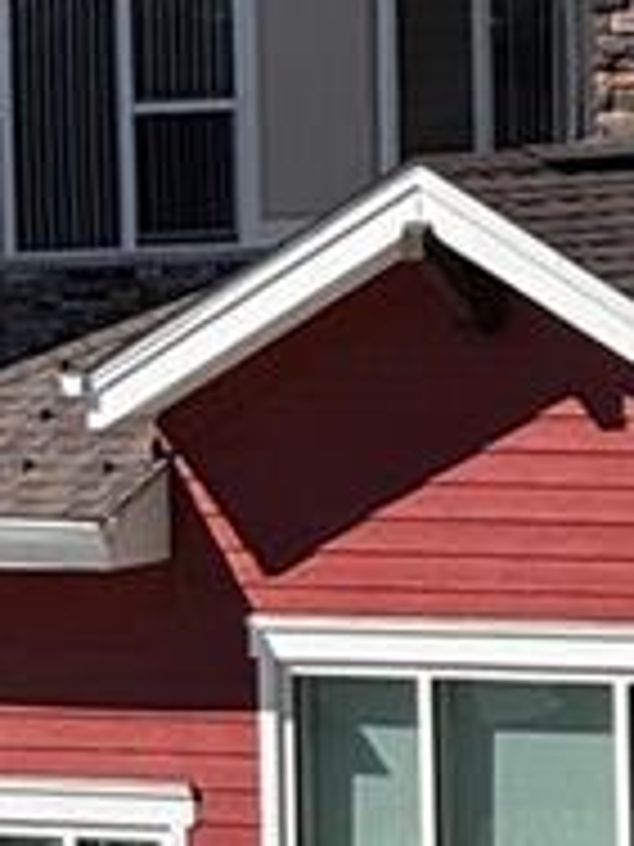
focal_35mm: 766
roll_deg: +2.0
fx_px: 18706
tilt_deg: -8.1
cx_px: -504
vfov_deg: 2.6
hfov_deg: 1.9
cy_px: 2214
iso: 50
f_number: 2.8
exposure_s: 1/1186
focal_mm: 15.66
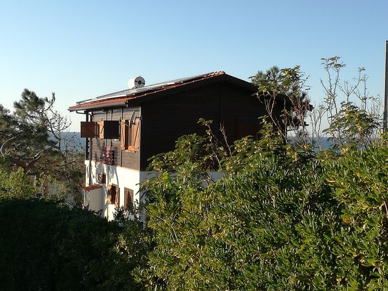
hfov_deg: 30.3
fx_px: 717
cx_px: 194
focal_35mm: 64
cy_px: 146
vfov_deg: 22.9
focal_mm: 3.79
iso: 50
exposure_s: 1/926
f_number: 2
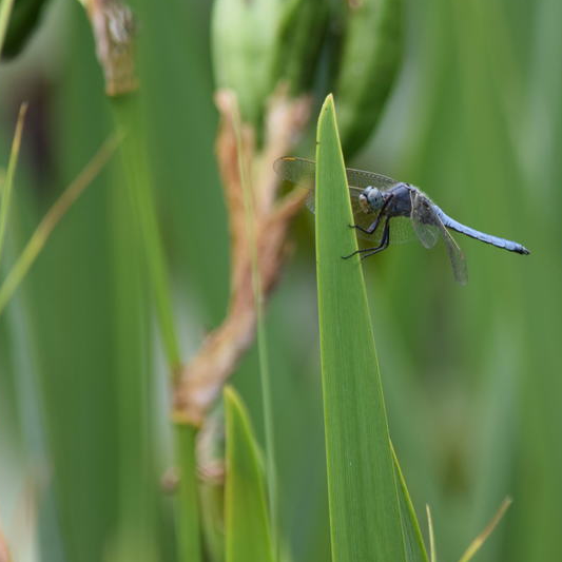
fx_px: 12656
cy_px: 248
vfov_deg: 2.5
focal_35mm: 689
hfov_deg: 2.5
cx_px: 392
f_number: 8
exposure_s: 1/250
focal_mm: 300
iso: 400
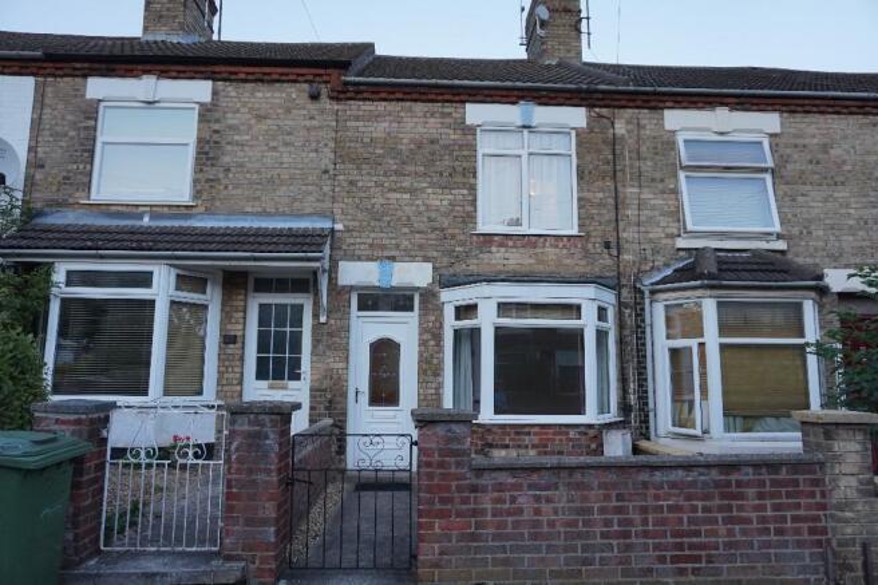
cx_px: 439
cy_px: 292
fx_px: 585
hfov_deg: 73.8
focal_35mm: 24
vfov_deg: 53.1
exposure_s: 1/60
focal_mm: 16
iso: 200
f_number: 4
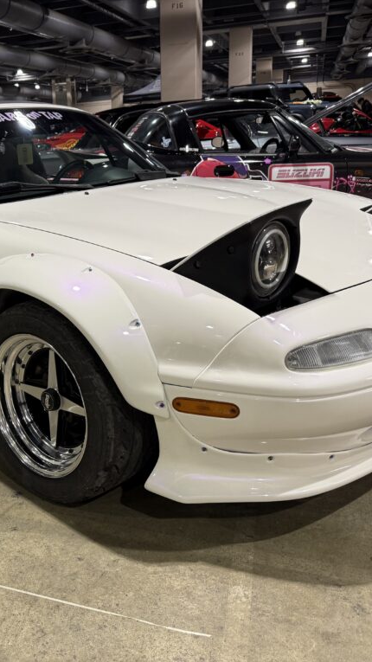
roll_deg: +3.2
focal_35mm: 35
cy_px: 331
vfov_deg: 56.6
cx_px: 54
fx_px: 614
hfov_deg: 32.4
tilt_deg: -15.7
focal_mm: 6.76
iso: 160
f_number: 1.78
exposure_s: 1/60
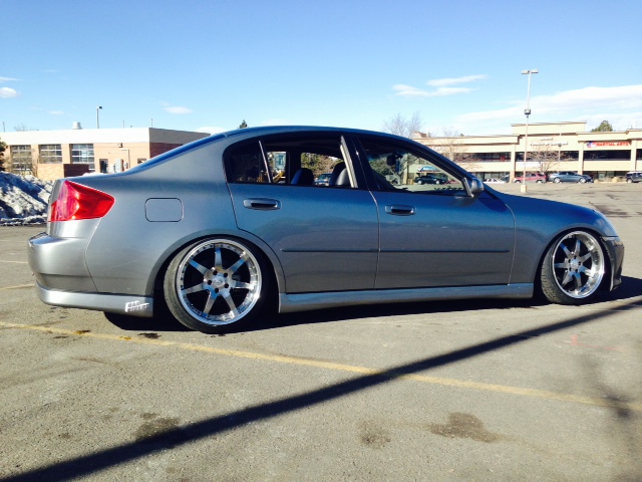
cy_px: 241
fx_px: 612
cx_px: 321
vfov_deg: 42.9
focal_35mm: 33
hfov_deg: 55.4
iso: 50
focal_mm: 4.12
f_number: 2.4
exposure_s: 1/968
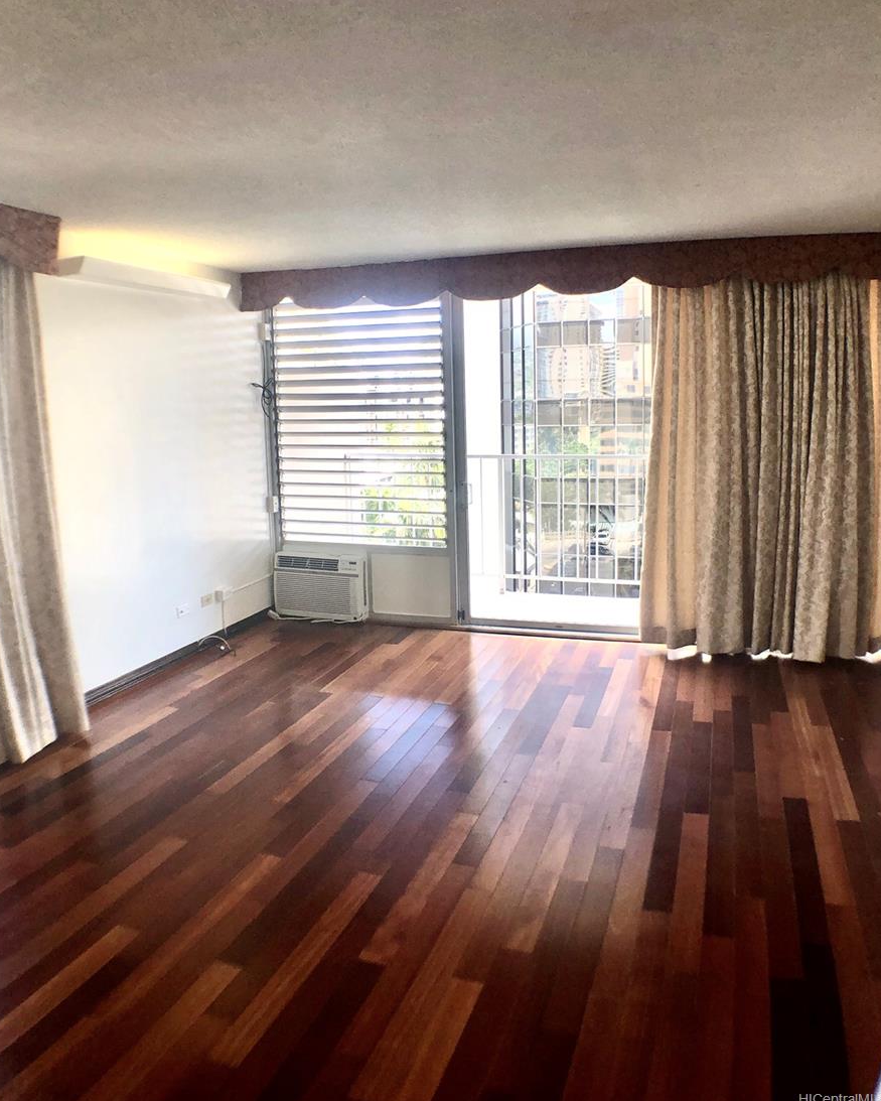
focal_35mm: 30
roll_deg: +1.8
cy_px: 506
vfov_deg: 58.7
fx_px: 977
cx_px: 441
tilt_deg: -6.9
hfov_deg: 48.5
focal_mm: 3.99
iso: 20
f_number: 1.8
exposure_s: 1/176
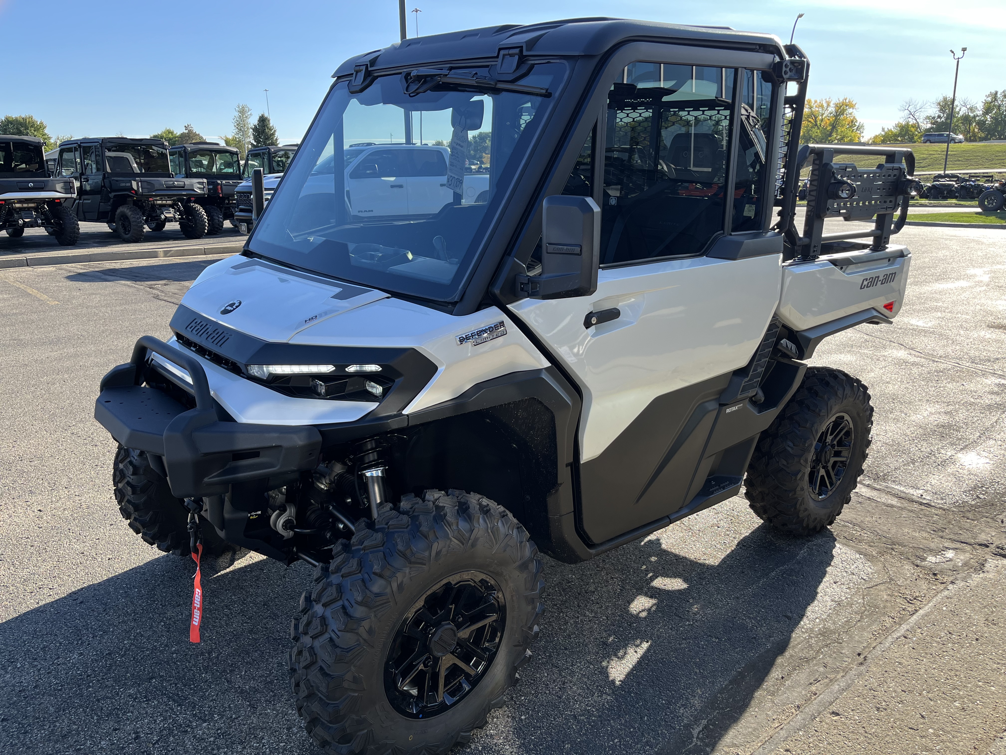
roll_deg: +0.8
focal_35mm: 26
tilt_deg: -15.0
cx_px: 503
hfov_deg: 67.3
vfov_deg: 53.1
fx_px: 756
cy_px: 378
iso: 50
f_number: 1.6
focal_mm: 5.1
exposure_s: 1/827
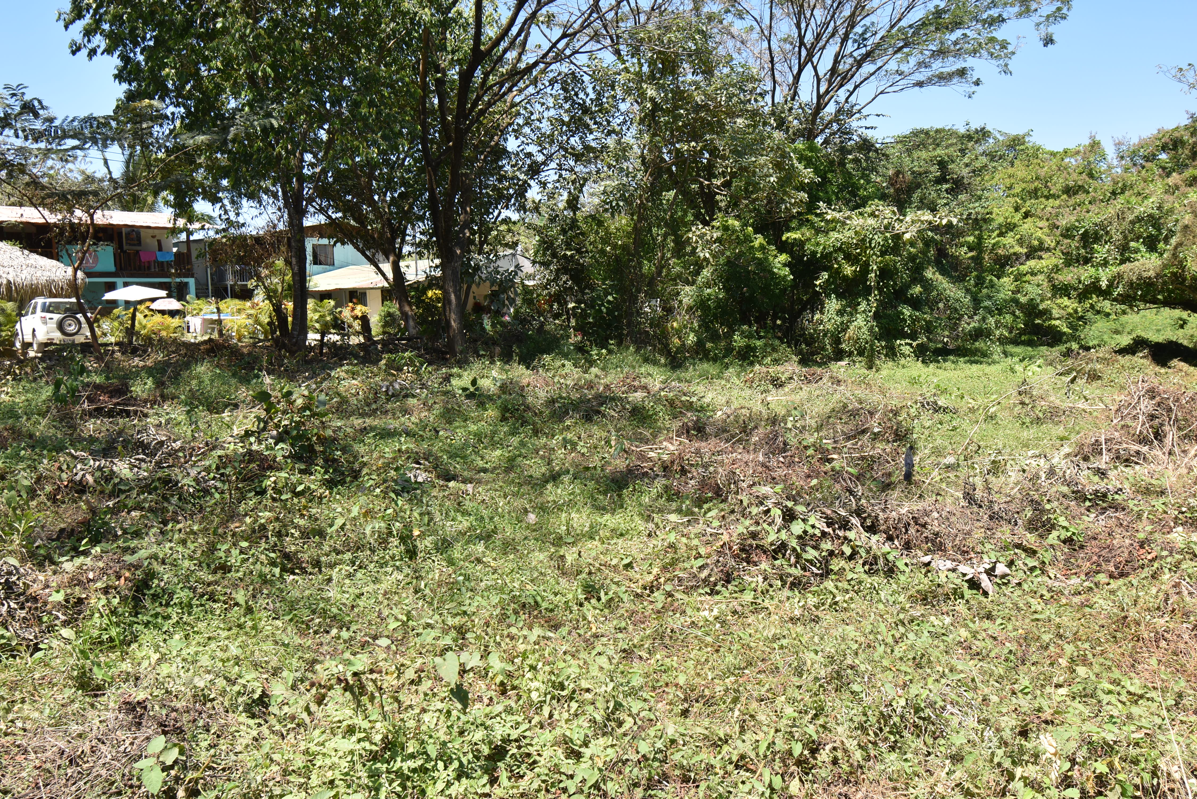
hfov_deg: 61.9
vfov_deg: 43.6
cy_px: 400
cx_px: 598
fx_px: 998
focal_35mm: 30
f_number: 8
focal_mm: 20
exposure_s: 1/125
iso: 100
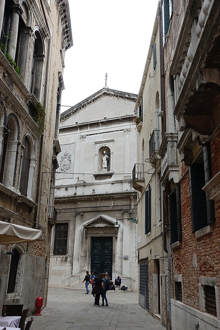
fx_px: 321
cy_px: 165
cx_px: 110
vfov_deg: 54.4
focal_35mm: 35
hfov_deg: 37.9
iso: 125
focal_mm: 12.99
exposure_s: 1/200
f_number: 4
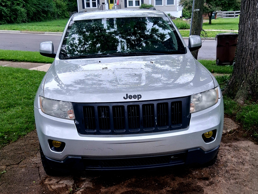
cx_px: 129
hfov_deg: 67.3
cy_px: 97
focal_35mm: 26
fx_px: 194
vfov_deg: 53.1
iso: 125
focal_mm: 3.98
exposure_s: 1/120
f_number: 1.8
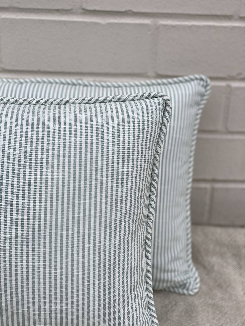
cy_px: 163
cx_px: 122
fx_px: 491
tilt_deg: -23.0
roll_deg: -1.5
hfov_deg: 28.0
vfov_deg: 36.8
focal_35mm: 52
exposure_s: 1/179
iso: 20
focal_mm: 6
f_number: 2
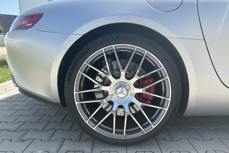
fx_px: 178
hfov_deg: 65.5
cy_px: 77
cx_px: 113
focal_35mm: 28
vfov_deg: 46.4
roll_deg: +1.7
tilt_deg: -8.7
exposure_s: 1/1808
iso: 50
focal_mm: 5.7
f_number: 1.5
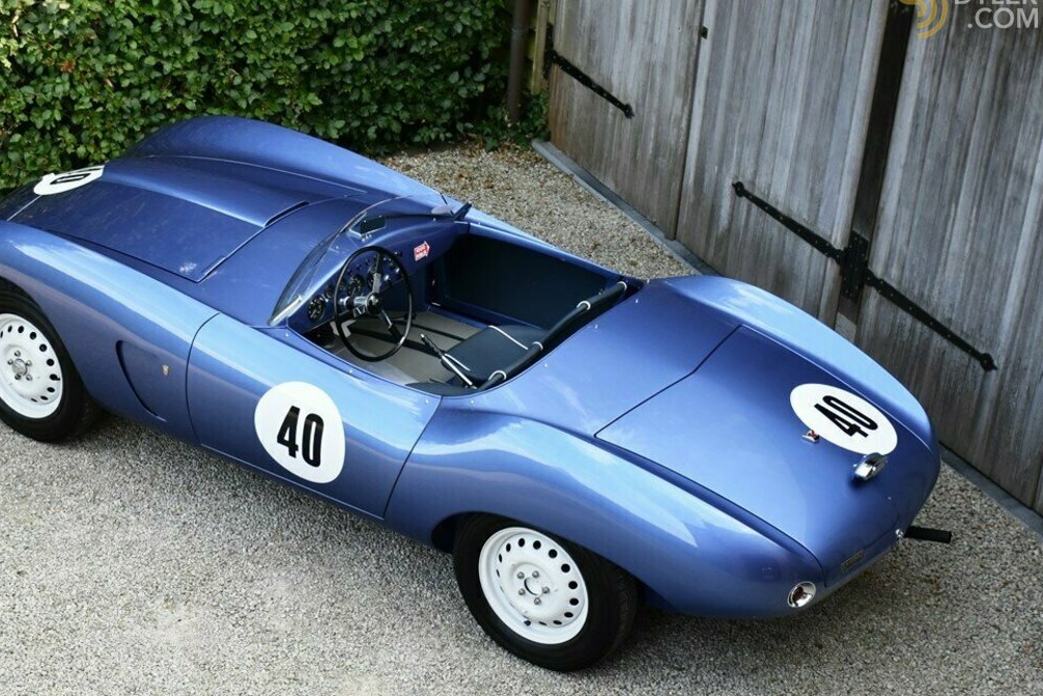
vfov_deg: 20.0
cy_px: 382
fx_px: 1970
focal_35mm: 68
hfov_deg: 29.6
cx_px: 426
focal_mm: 38
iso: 640
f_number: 4.2
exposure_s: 1/250
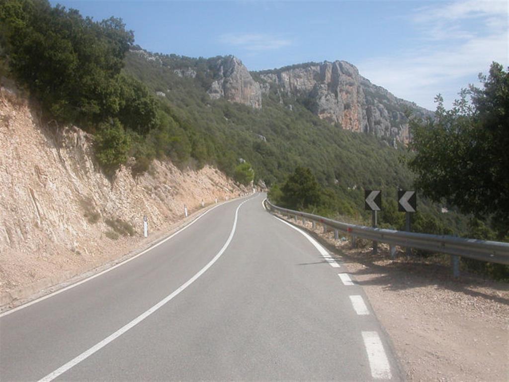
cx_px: 254
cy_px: 191
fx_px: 544
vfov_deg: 38.7
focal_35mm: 37
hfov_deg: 50.1
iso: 100
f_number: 4.5
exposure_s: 1/683
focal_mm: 5.6
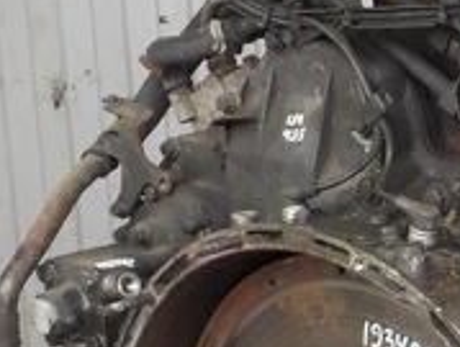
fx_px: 1425
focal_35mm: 107
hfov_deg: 16.6
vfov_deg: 13.8
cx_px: 694
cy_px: 254
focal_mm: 4.1
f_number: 3.3
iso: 320
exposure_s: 1/30
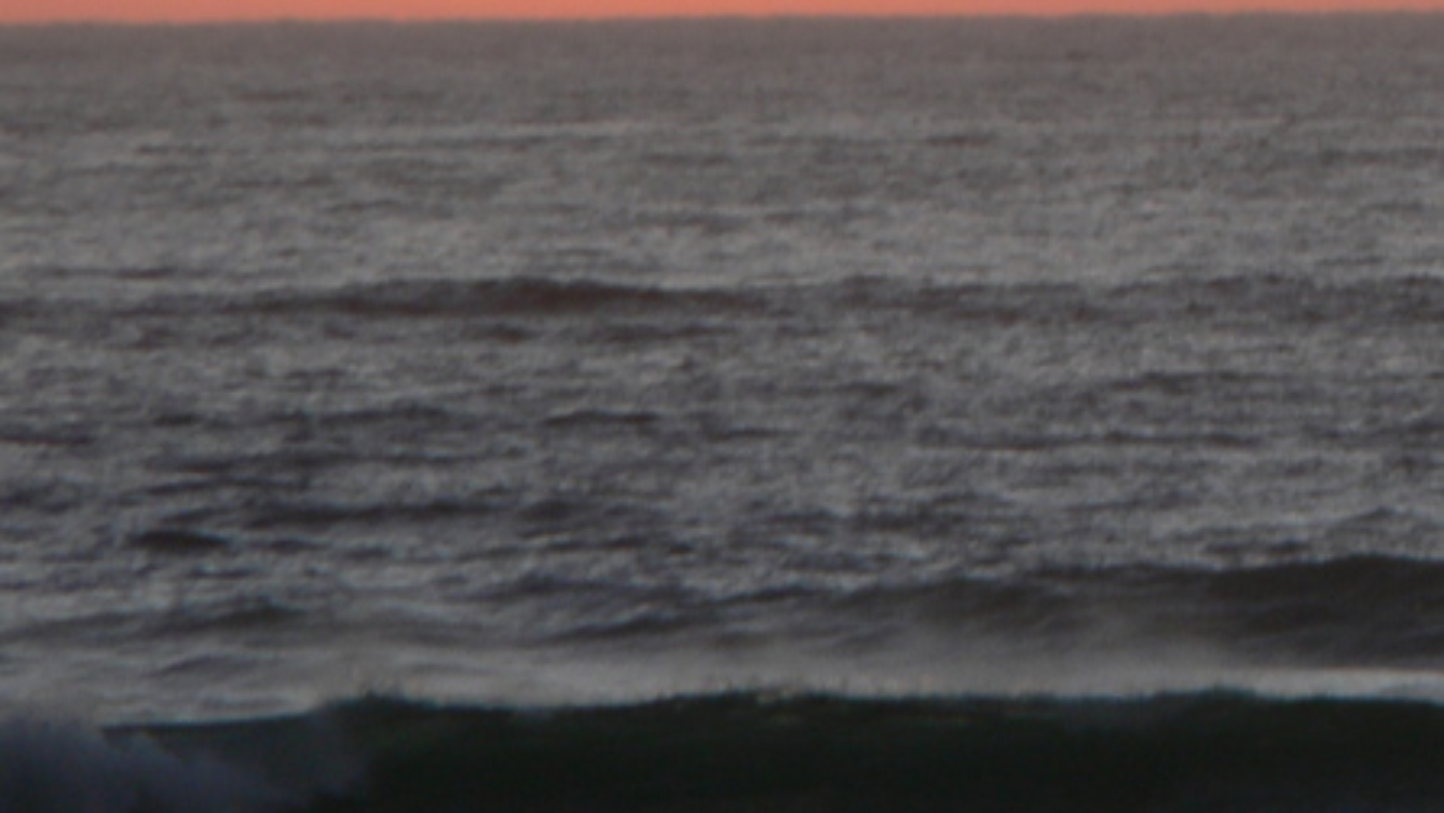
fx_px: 41357
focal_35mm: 1080
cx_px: 1528
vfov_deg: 1.1
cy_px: 288
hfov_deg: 2.0
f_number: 4
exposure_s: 1/100
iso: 80
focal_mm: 72
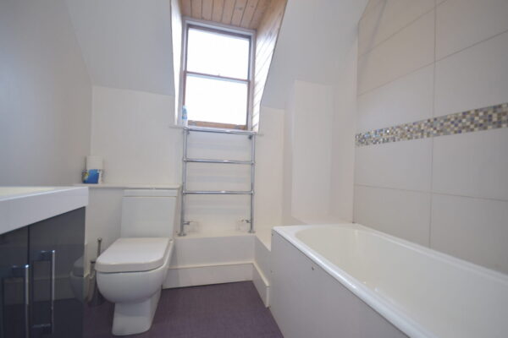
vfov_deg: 77.3
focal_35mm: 15
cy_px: 169
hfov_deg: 100.4
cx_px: 254
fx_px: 212
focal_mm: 10
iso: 100
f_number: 4
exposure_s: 1/8
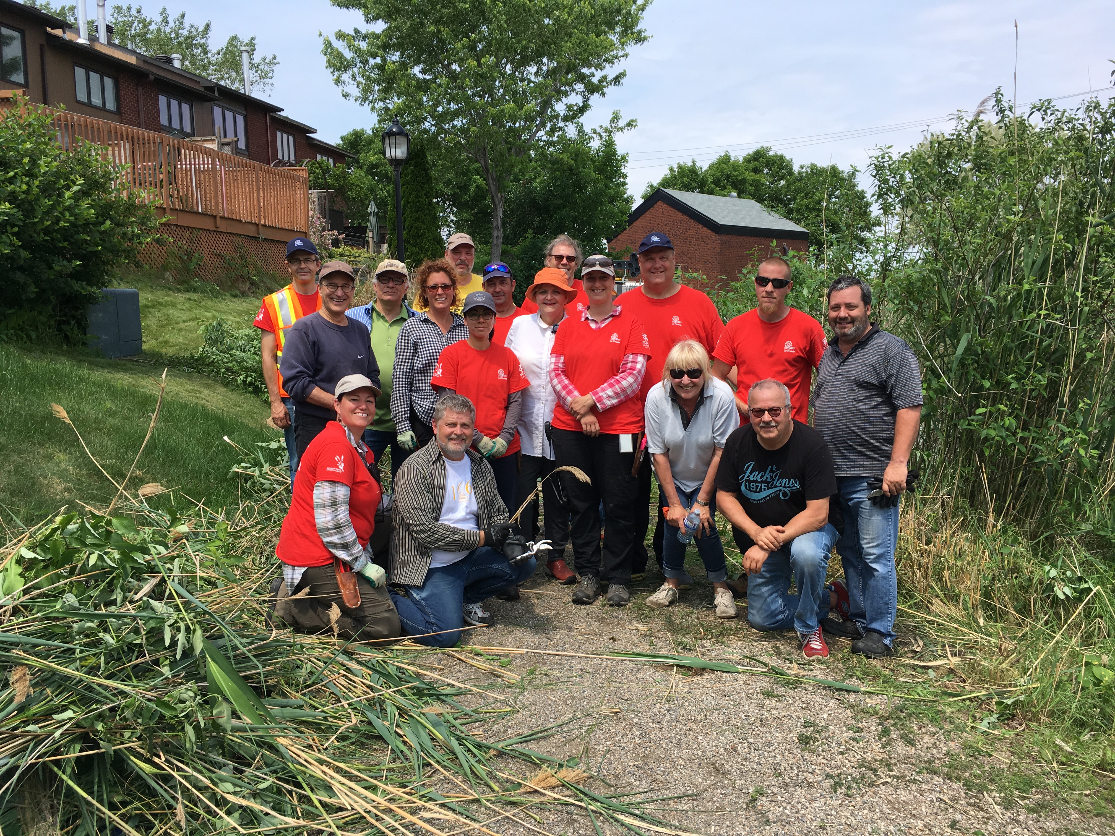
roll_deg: +0.8
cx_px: 558
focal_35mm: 29
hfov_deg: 61.7
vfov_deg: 48.2
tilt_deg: -6.8
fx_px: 934
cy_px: 418
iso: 25
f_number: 2.2
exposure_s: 1/1148
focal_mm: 4.15
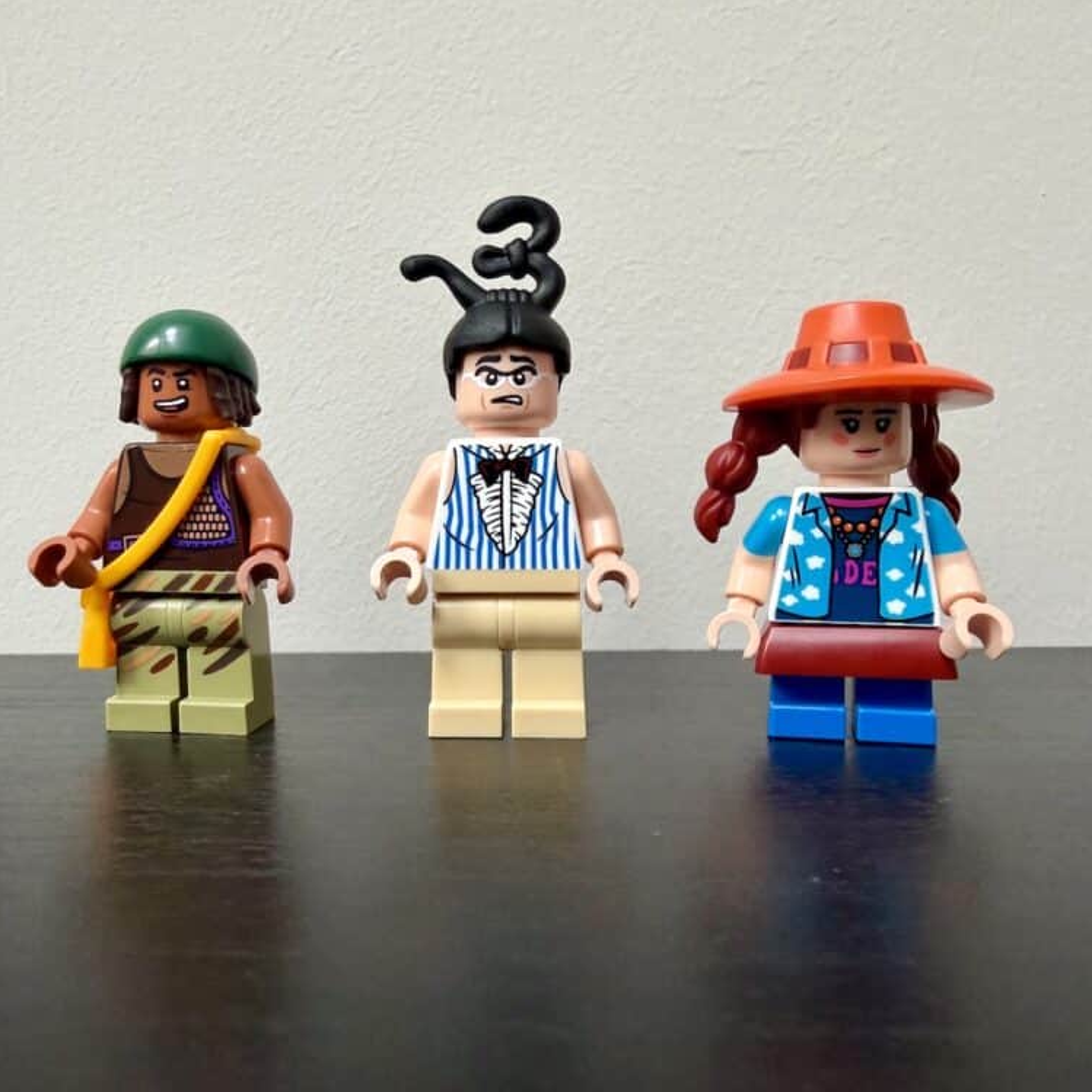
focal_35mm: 29
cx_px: 347
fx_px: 1035
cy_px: 555
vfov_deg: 55.6
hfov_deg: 54.3
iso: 320
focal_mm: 2.22
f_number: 2.2
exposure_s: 1/86
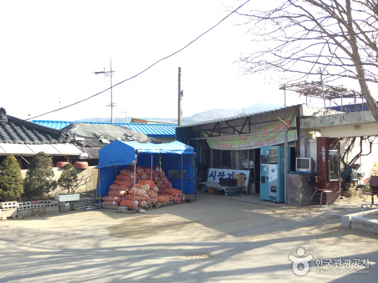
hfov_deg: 55.4
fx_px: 360
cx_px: 189
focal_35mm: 33
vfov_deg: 42.8
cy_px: 142
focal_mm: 3.3
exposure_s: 1/357
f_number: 2.4
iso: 32
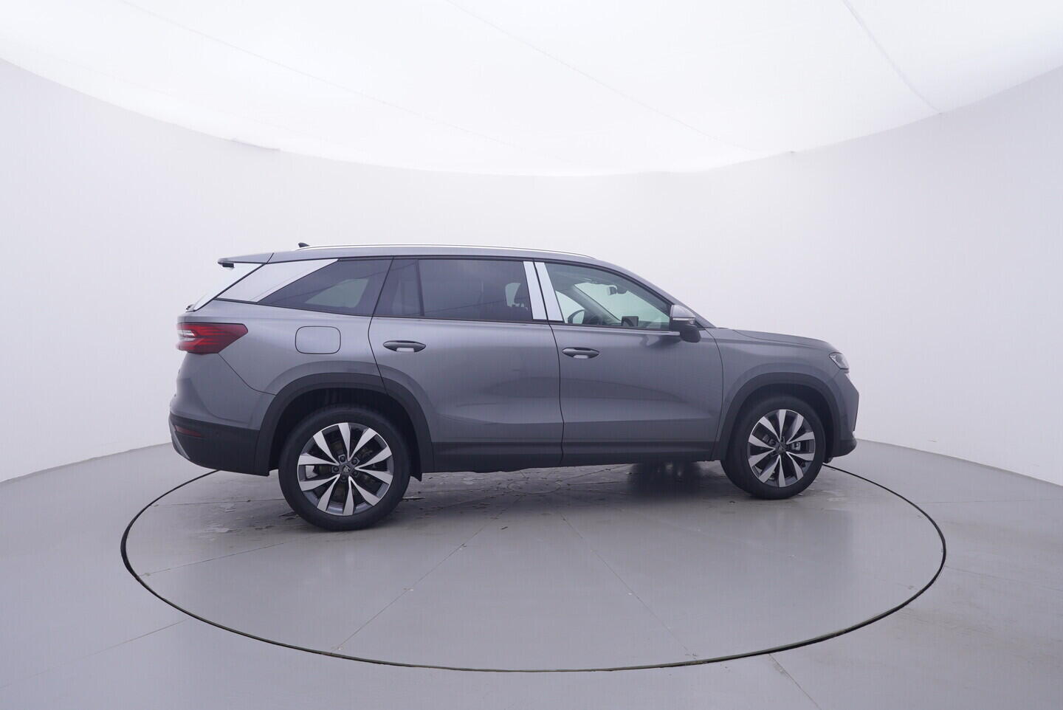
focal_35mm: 22
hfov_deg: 77.3
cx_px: 532
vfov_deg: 56.2
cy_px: 355
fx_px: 665
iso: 200
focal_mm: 15
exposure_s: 1/80
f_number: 5
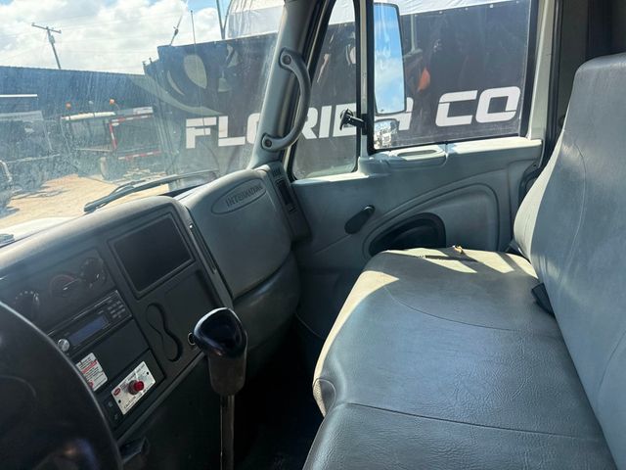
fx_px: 434
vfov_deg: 56.8
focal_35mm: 24
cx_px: 313
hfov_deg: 71.6
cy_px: 235
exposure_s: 1/992
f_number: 1.78
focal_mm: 6.76
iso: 80
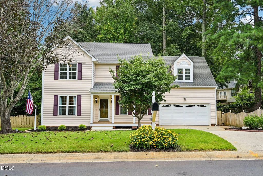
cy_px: 88
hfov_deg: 61.9
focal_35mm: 30
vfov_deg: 43.6
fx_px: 219
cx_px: 132
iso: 100
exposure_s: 1/100
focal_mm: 30
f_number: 8
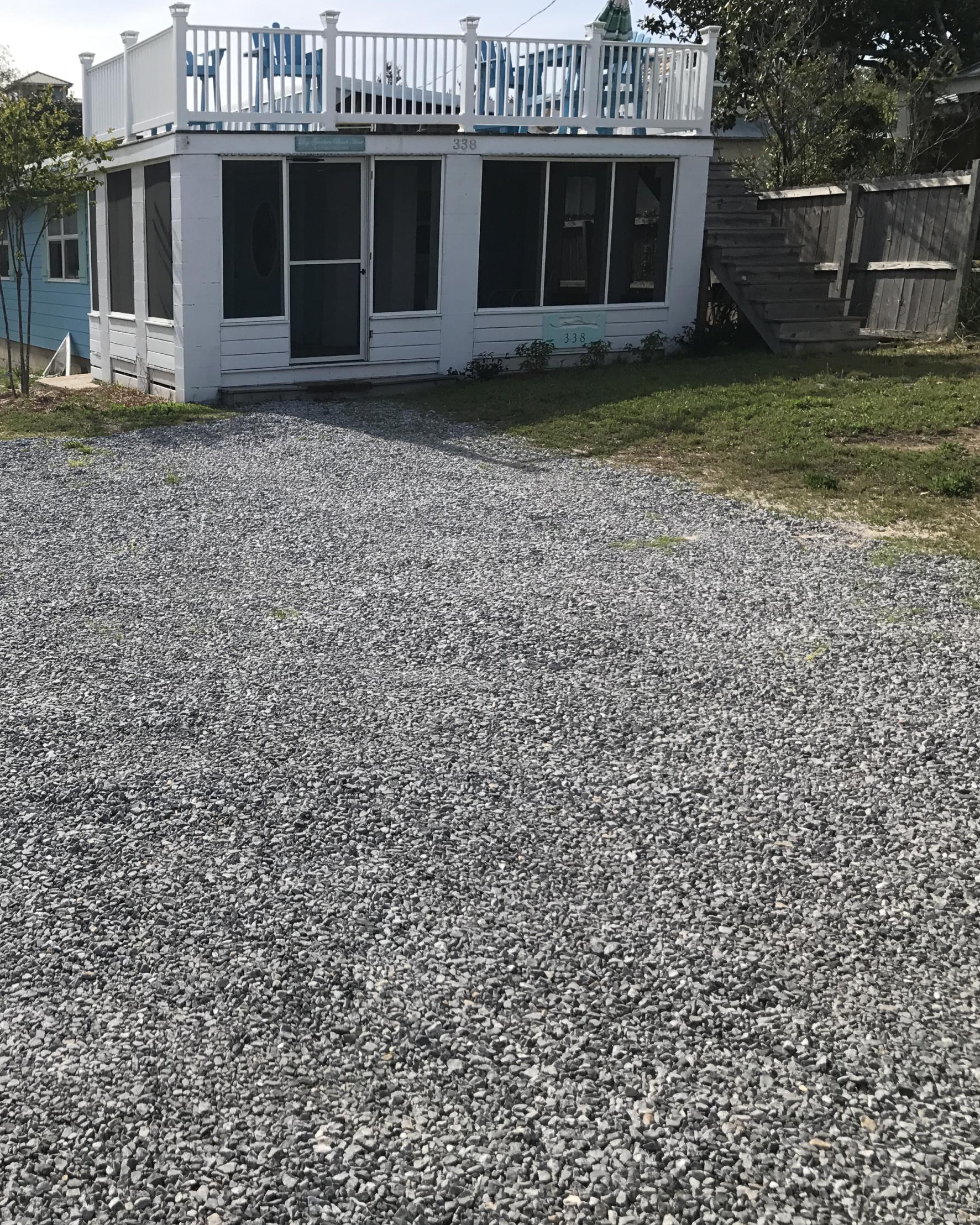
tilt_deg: -12.8
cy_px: 606
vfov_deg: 49.1
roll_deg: -0.2
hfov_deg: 38.7
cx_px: 205
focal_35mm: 37
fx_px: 1341
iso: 20
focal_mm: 3.99
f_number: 1.8
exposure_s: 1/2336
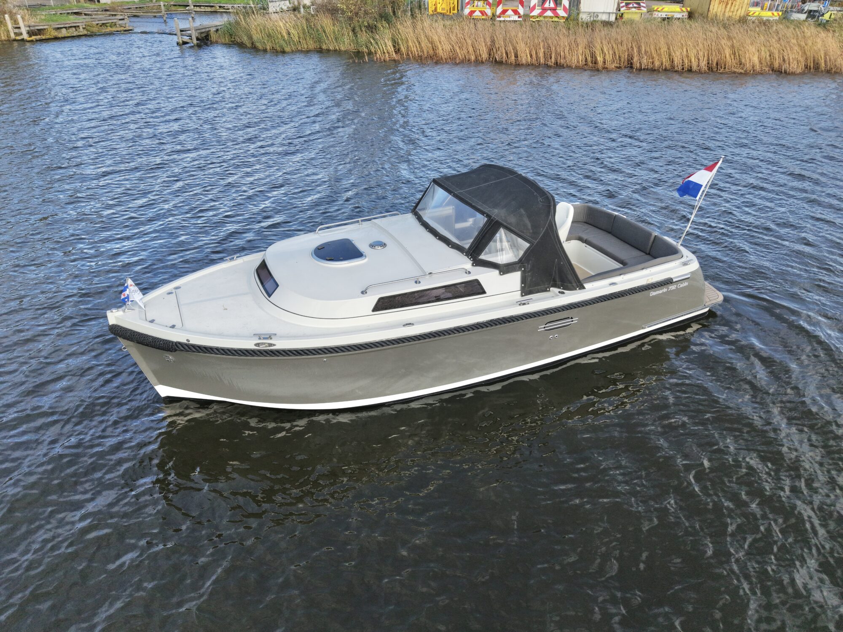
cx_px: 422
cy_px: 316
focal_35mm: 24
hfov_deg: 71.6
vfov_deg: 56.8
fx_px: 584
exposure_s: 1/200
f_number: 1.8
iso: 200
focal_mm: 8.67
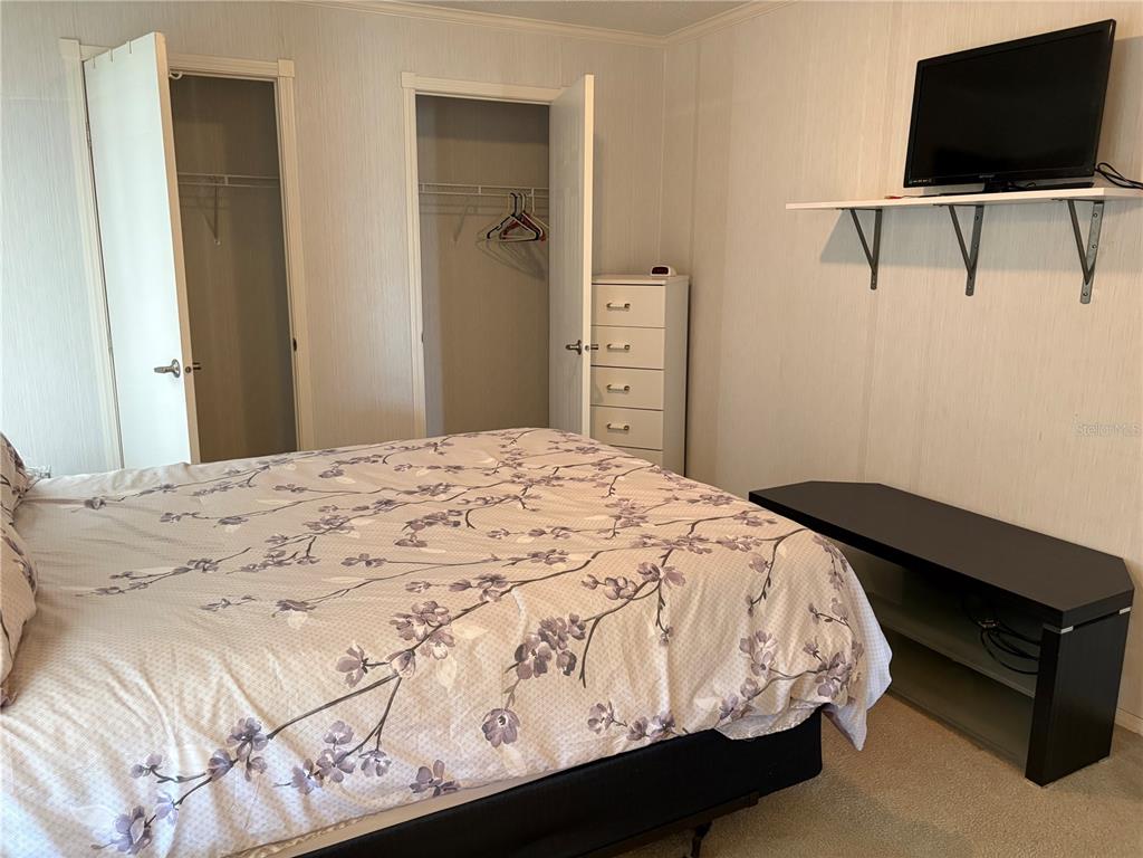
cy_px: 429
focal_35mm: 26
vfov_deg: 53.1
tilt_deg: -11.8
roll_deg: -0.2
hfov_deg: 67.3
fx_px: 859
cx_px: 572
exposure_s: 1/60
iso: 250
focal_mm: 5.96
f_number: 1.6
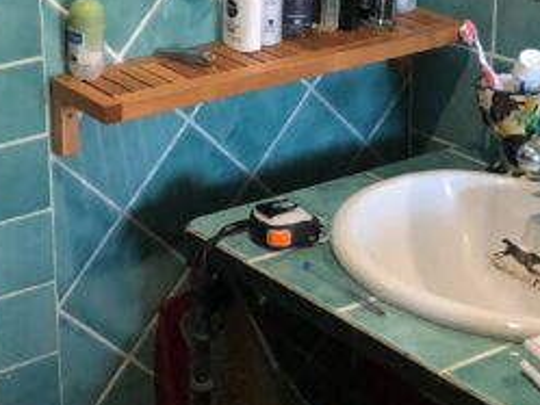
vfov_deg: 22.9
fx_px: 983
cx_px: 89
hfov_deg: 29.8
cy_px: 61
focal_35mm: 63
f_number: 1.8
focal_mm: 3.99
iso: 100
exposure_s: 1/15
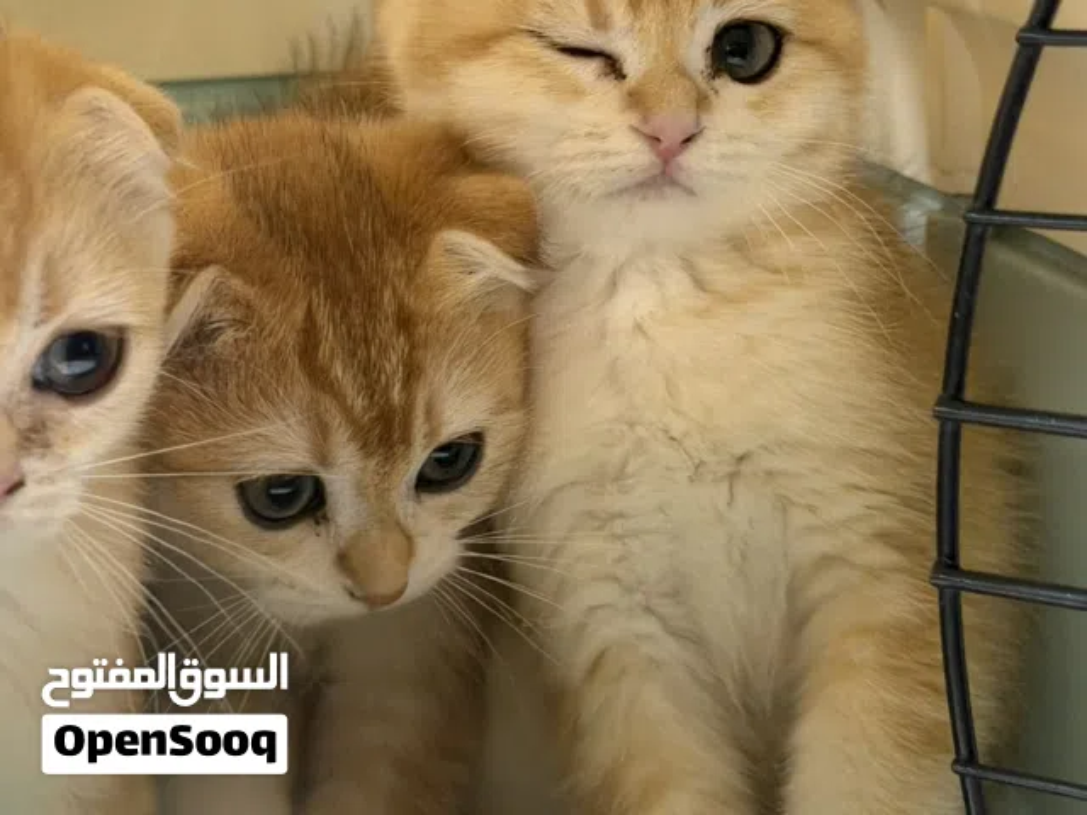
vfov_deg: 30.3
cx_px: 544
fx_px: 1507
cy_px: 408
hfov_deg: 39.7
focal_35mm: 48
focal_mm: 6.76
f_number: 1.78
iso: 250
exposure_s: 1/50
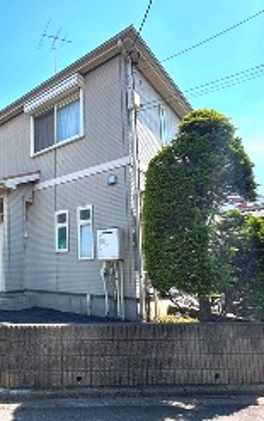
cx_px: 29
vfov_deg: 74.6
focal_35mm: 24
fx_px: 275
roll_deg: -0.3
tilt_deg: +8.4
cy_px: 228
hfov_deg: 46.5
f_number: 2.2
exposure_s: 1/779
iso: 40
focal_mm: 2.22
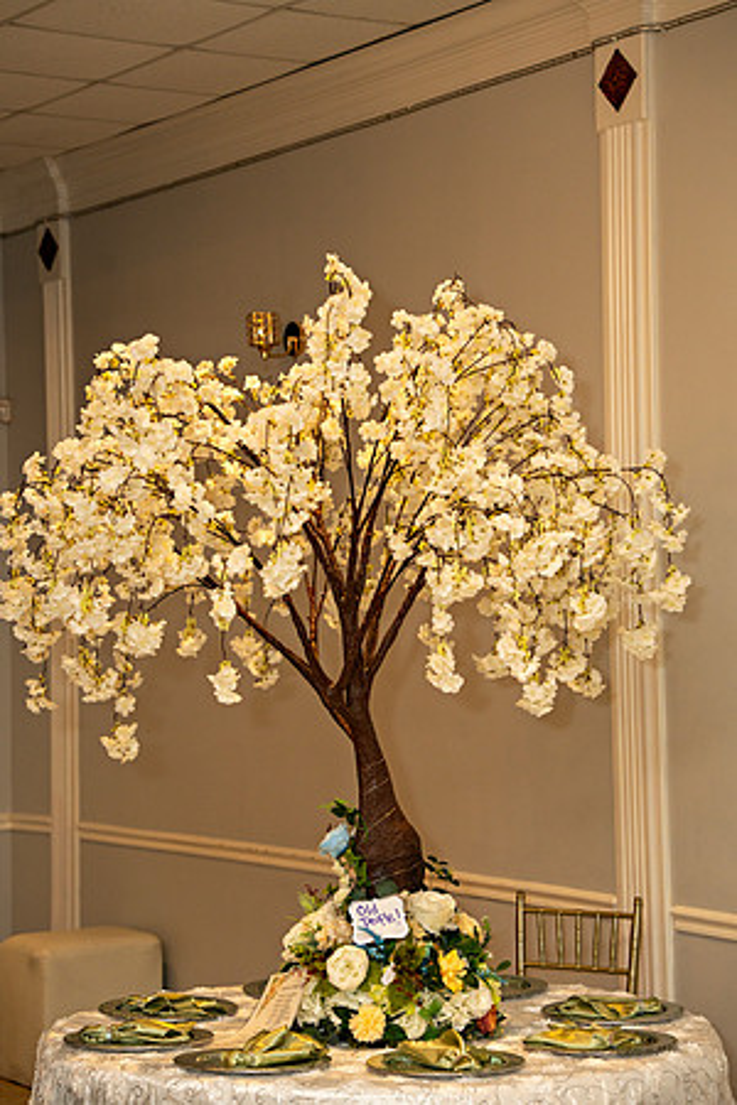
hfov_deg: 16.1
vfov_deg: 23.9
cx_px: 368
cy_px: 552
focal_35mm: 85
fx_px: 2610
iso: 640
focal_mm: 85
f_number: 4.5
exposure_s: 1/160
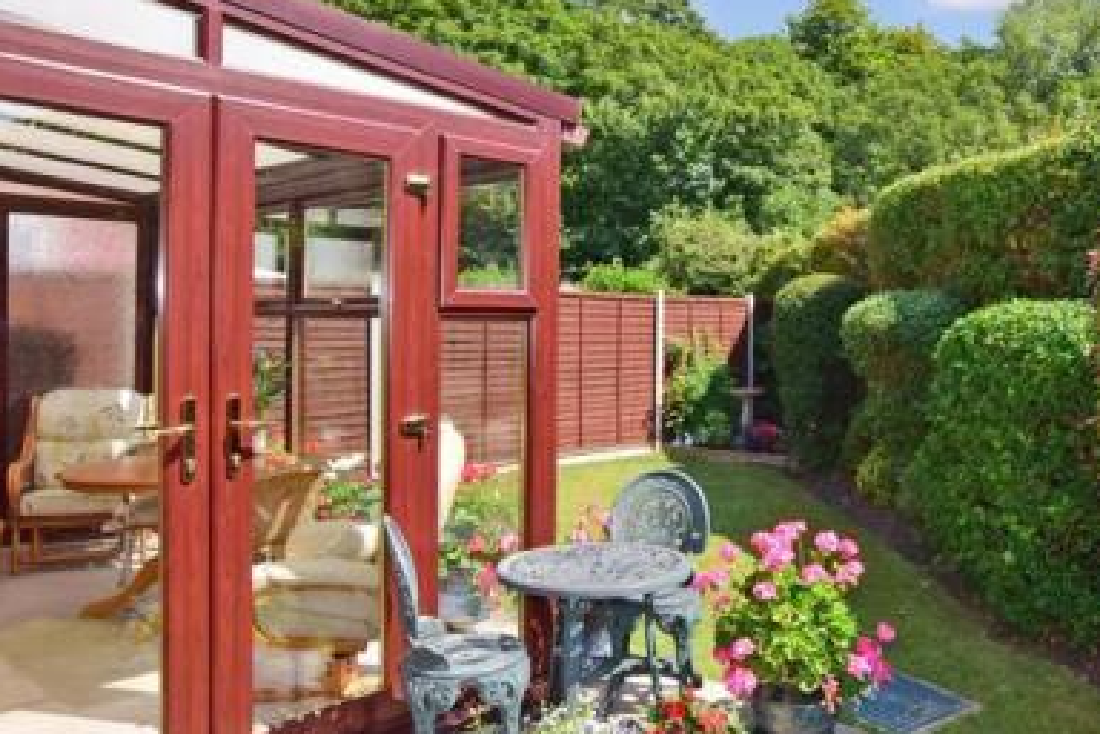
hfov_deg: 61.0
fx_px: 899
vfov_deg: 44.3
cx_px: 753
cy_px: 328
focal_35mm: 29
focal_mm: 11.5
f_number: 18
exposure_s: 1/200
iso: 400
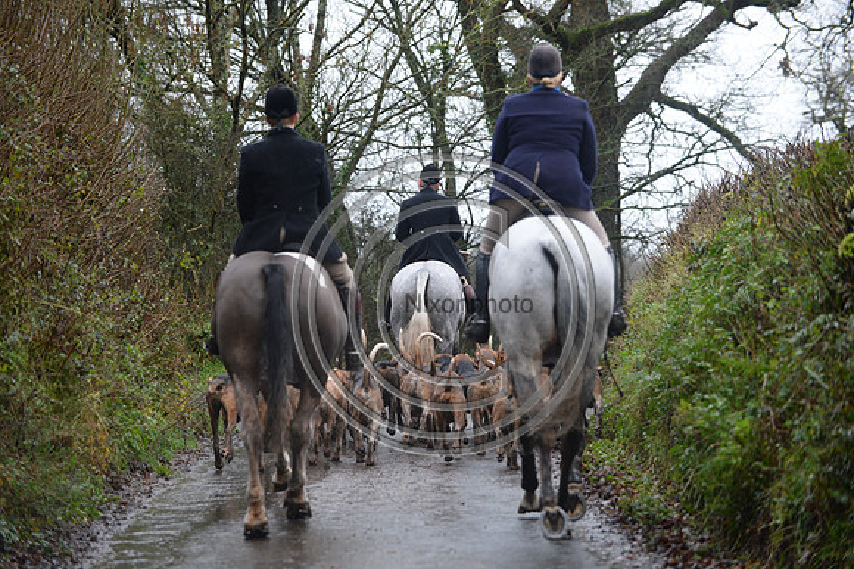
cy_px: 284
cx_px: 427
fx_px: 3082
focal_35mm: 130
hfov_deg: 15.8
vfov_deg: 10.5
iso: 1600
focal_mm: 130
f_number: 3.2
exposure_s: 1/800
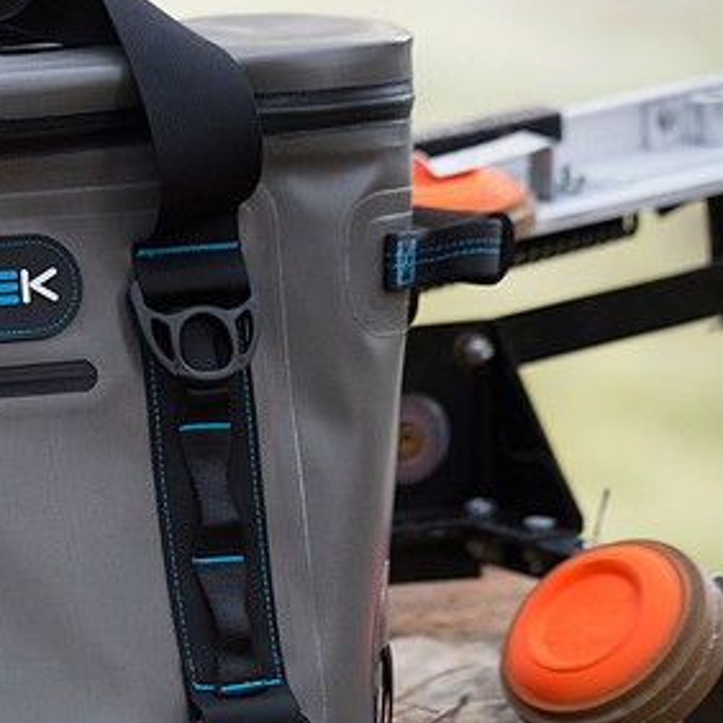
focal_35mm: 288
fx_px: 6805
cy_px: 441
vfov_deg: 6.1
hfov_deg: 6.1
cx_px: 8
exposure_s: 1/200
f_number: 5
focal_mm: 165
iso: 2500
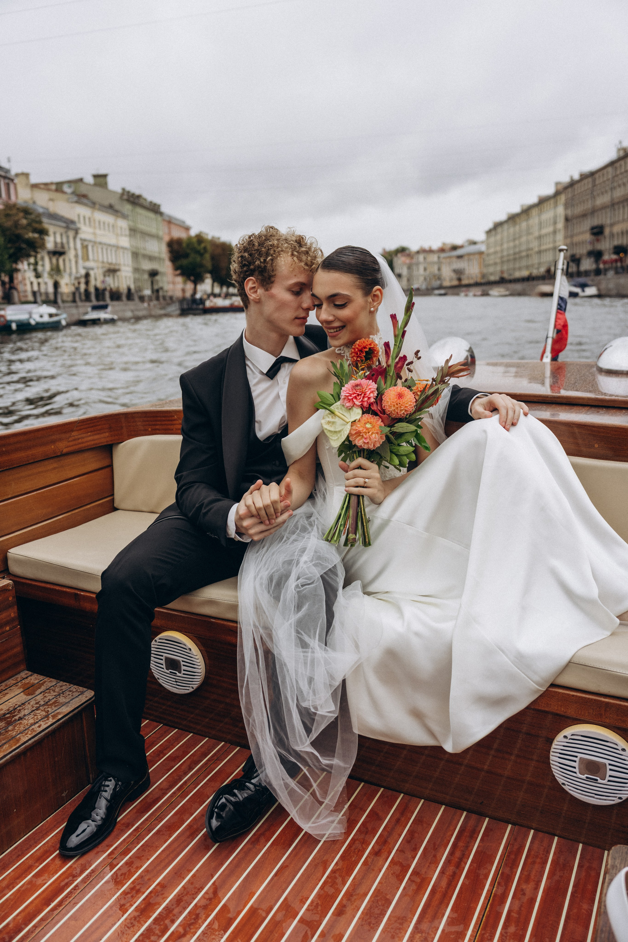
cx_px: 314
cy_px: 471
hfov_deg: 45.0
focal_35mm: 29
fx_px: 759
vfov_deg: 63.7
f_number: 3.2
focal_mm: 29
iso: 80
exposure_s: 1/250
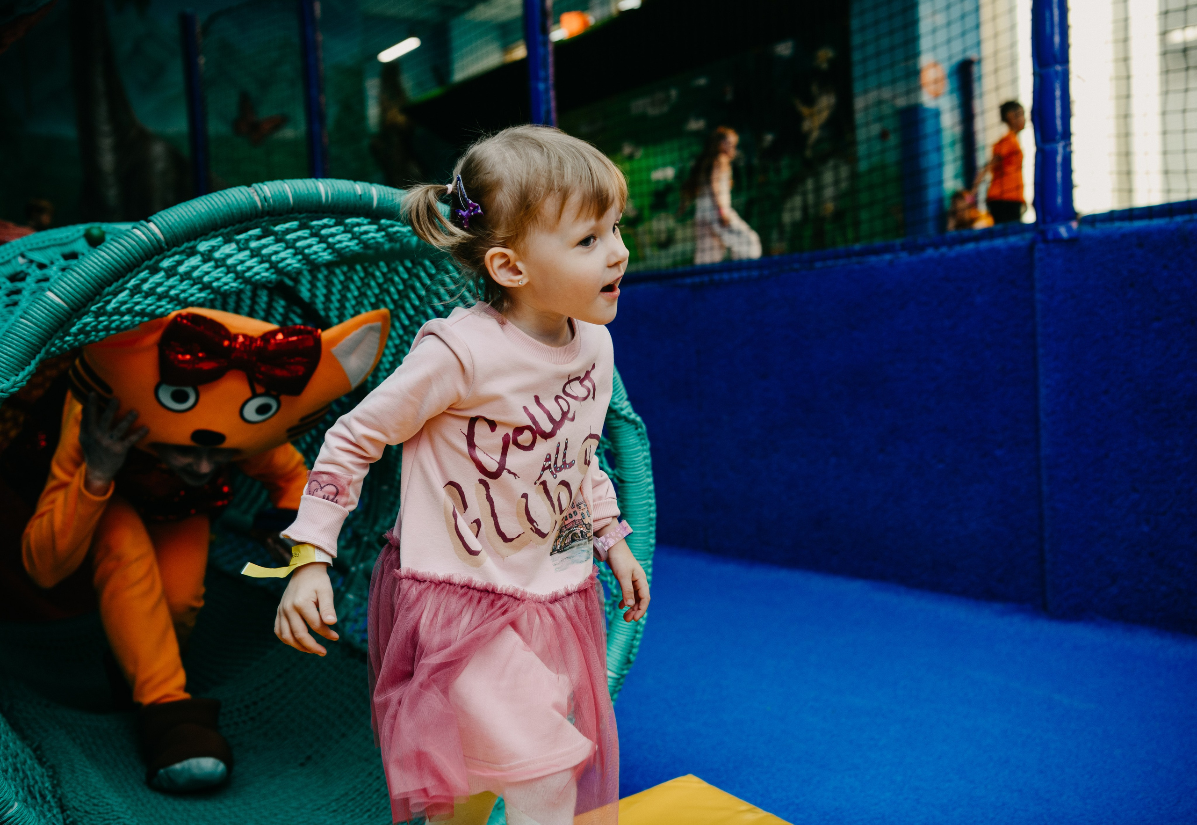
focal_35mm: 40
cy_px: 404
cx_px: 631
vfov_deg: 34.4
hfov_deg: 48.3
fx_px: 1333
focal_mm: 38
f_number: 3.5
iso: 400
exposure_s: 1/160
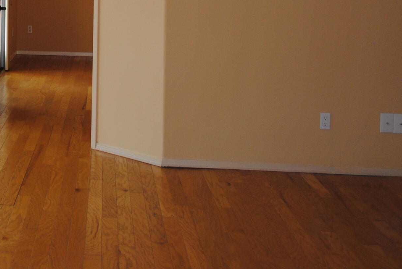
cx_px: 7
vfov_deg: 16.2
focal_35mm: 81
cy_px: -61
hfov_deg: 24.0
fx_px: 906
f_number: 3.8
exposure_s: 1/125
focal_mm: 22
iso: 200
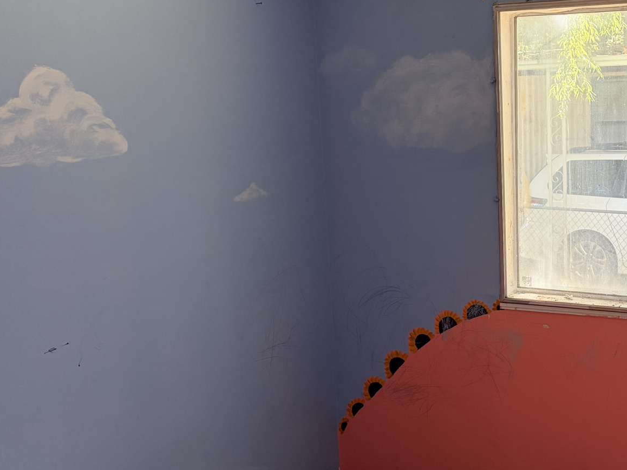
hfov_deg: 39.2
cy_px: 250
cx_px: 526
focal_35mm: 46
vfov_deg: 31.5
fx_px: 833
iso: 125
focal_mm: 5.96
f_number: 1.6
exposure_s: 1/114
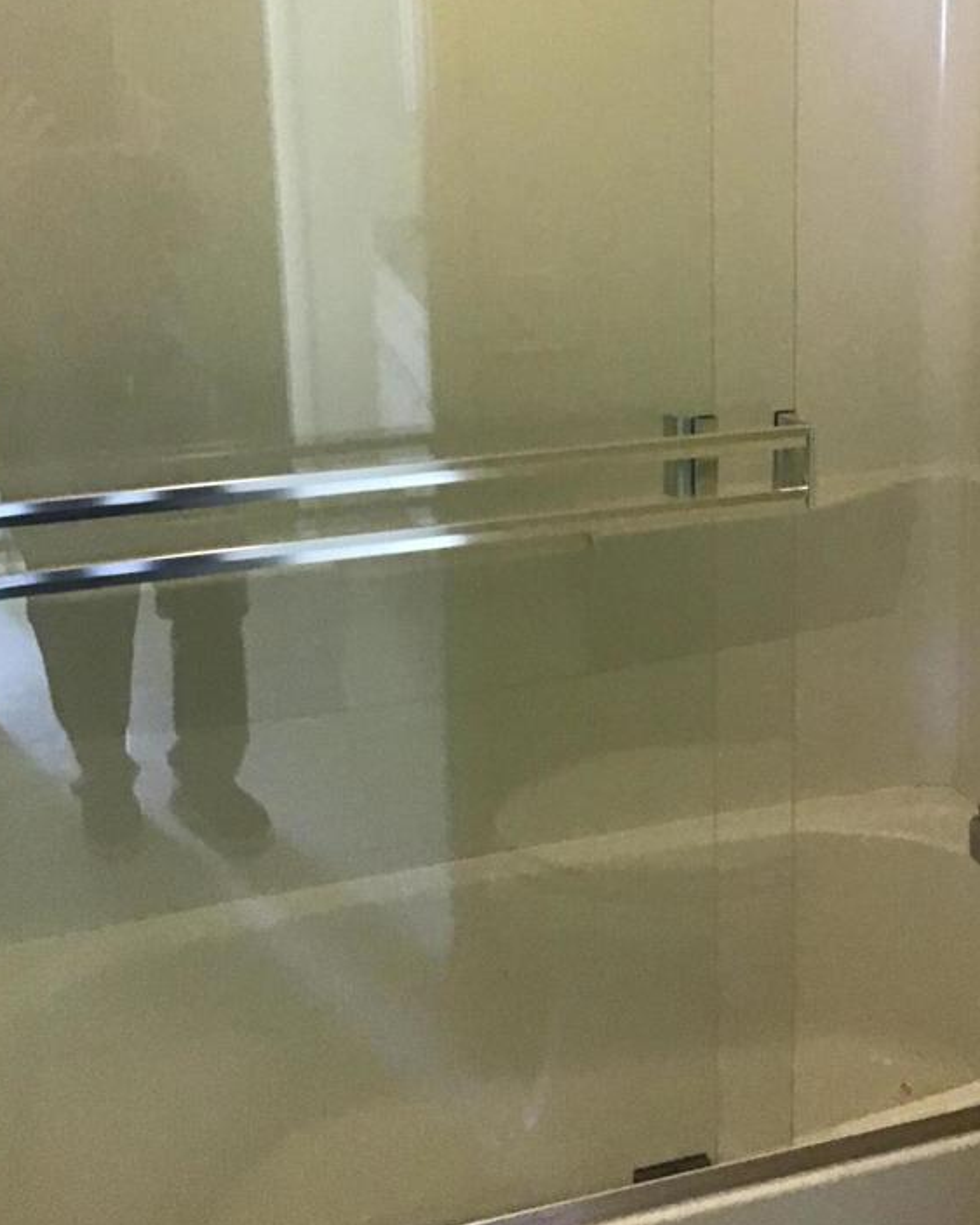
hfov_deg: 33.9
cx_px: 621
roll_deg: +1.1
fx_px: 1596
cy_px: 341
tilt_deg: -9.9
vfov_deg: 41.1
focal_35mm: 44
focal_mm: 3.3
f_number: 2.4
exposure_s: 1/30
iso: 200
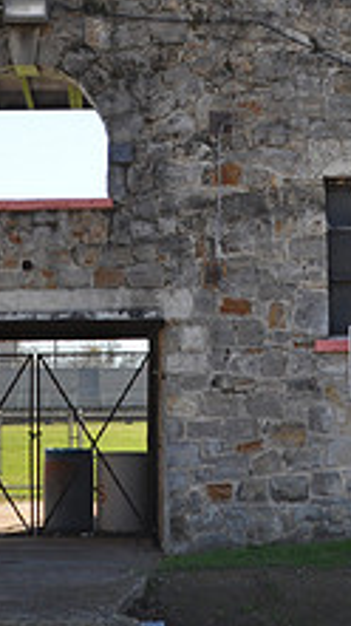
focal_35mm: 99
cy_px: 200
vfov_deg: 21.5
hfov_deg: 12.2
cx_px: 96
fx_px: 1641
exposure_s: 1/160
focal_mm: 24
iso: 200
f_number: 6.3
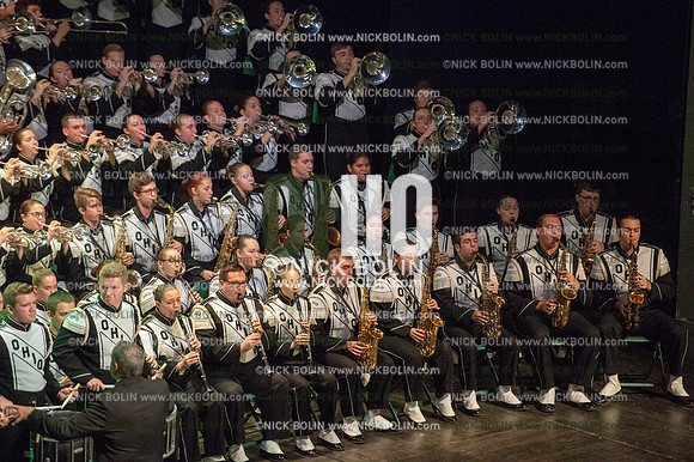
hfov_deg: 10.3
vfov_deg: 6.9
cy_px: 231
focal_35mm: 200
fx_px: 3853
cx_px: 347
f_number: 2.8
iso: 8000
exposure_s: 1/1600
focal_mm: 200
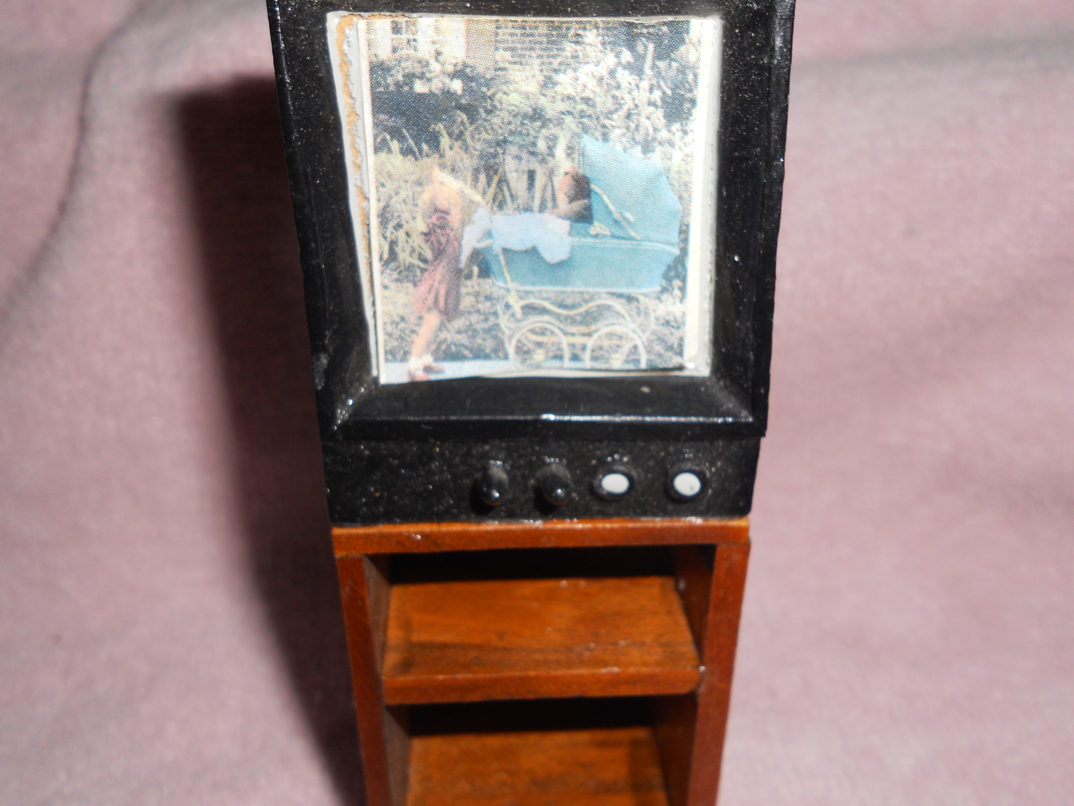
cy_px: 403
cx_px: 537
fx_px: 993
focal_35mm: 32
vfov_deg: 44.2
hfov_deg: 56.8
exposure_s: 1/25
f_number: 8.8
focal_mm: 5.8
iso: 80
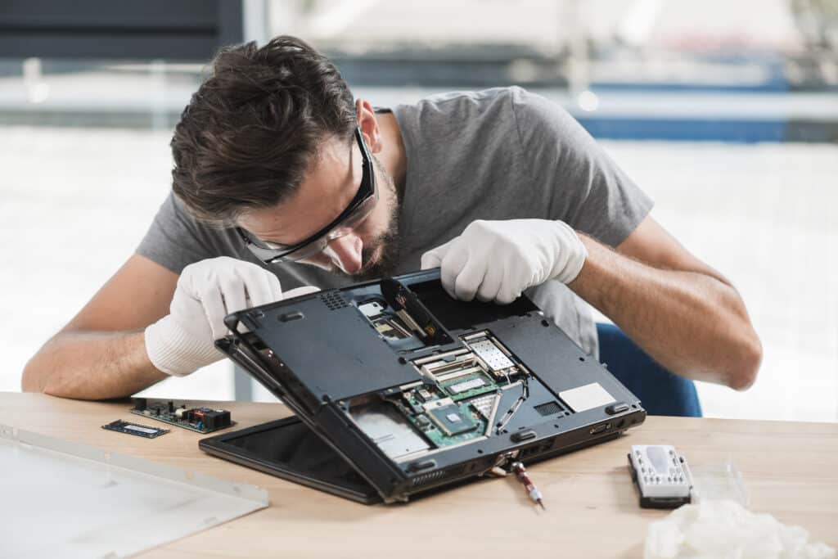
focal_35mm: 105
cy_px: 280
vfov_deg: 13.0
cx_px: 419
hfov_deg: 19.5
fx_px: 2444
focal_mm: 105
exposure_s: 1/160
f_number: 4
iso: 100
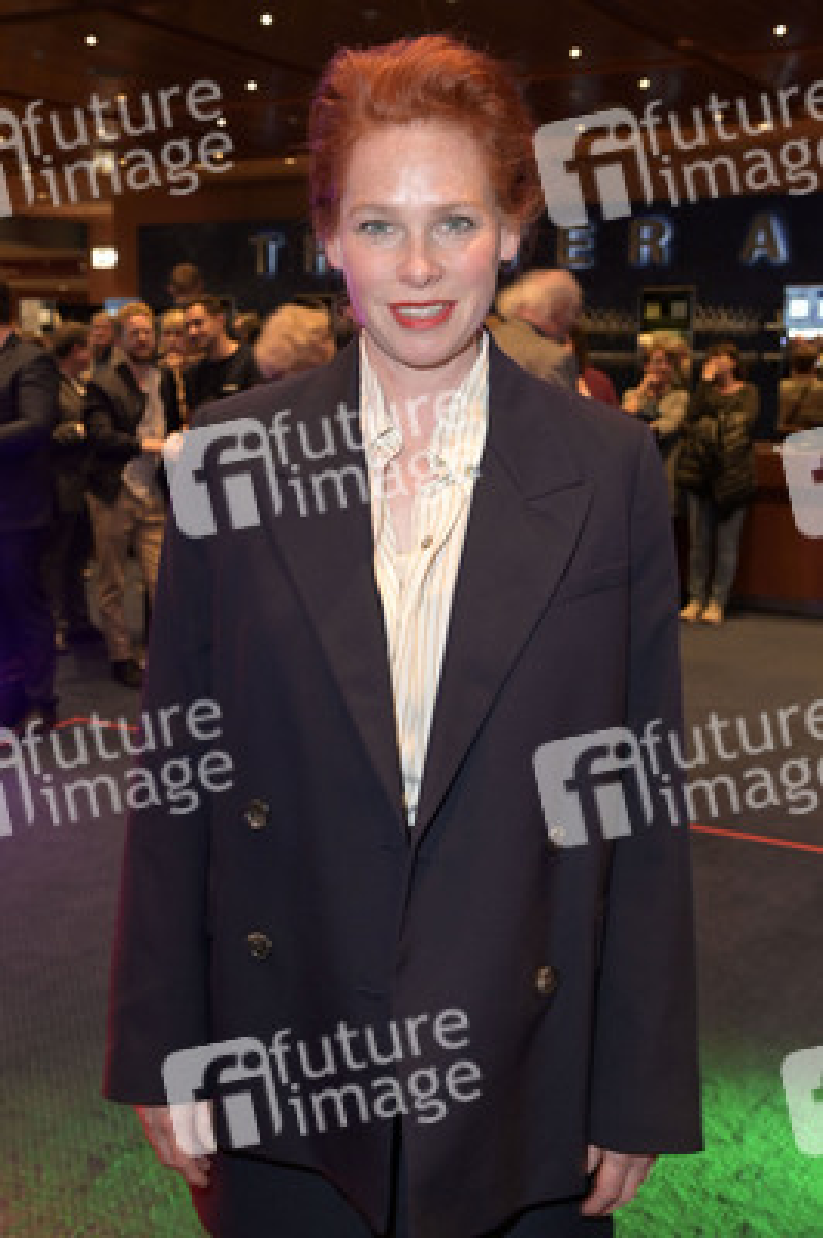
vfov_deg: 50.7
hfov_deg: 35.0
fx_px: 1305
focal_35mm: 38
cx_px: 412
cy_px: 619
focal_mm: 38
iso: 2000
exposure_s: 1/30
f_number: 5.6
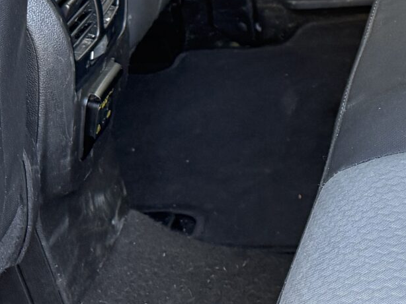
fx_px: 1173
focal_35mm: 100
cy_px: 36
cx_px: 613
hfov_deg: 17.6
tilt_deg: -25.6
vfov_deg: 14.7
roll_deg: +2.6
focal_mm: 6.76
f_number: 1.78
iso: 200
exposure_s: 1/103
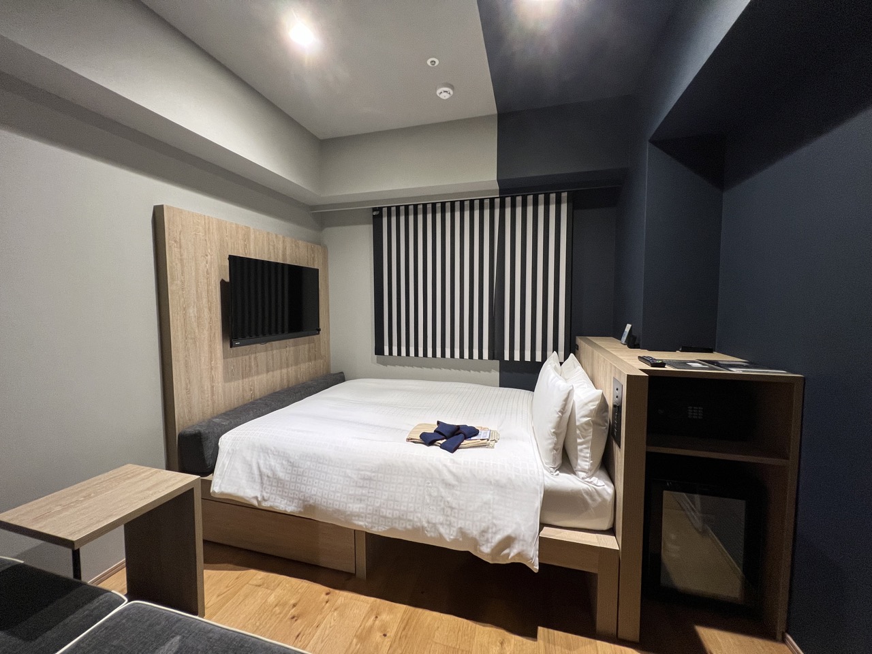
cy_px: 327
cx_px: 436
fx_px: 327
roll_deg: +0.2
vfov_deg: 89.9
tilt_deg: -4.7
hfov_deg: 106.2
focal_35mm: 13
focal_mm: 1.57
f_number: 1.8
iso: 200
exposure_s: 1/50
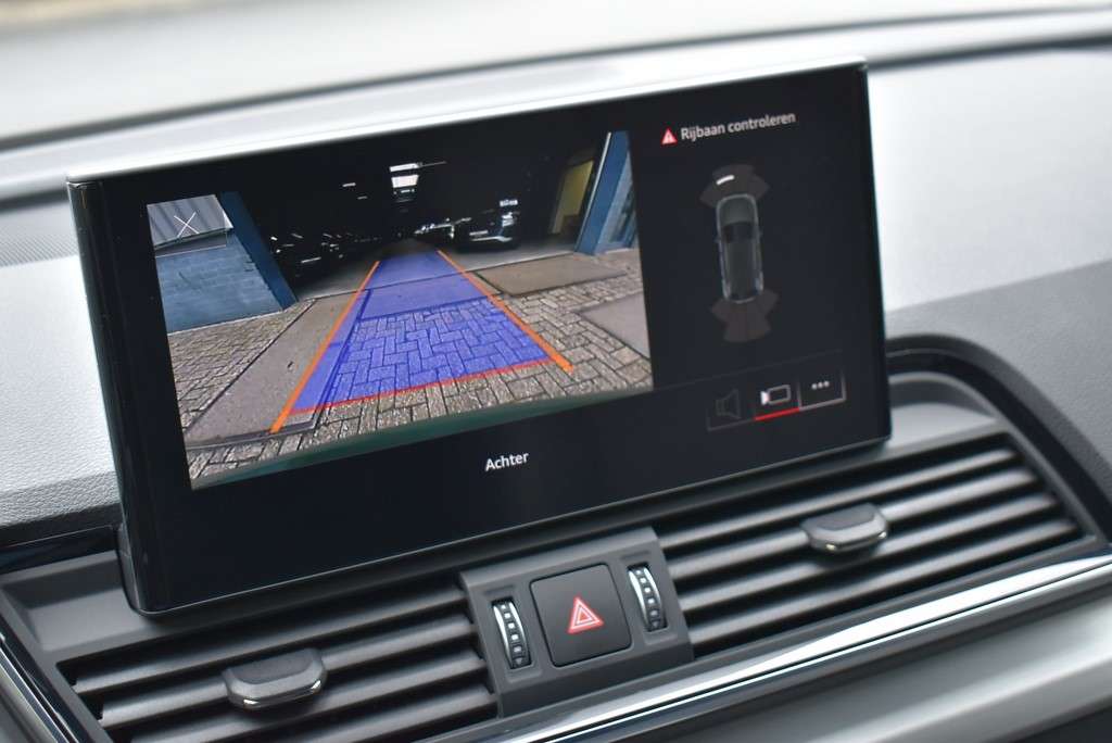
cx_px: 556
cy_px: 372
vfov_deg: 22.7
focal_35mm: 60
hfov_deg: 33.4
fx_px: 1854
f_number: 4.8
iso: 720
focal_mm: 40
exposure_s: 1/60
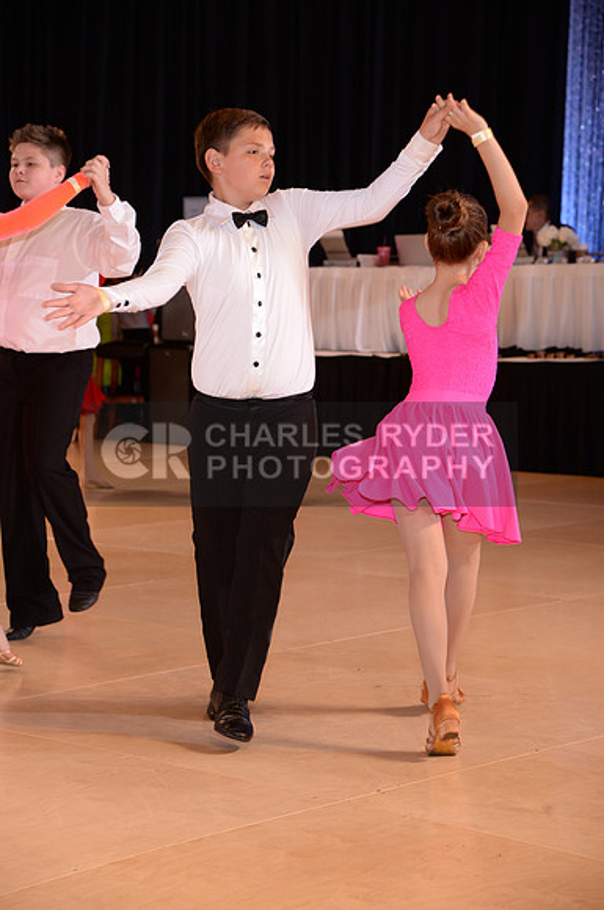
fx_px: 2145
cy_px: 455
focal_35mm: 85
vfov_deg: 23.9
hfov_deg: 16.0
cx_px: 302
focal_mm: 85
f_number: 5.6
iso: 1250
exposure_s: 1/250
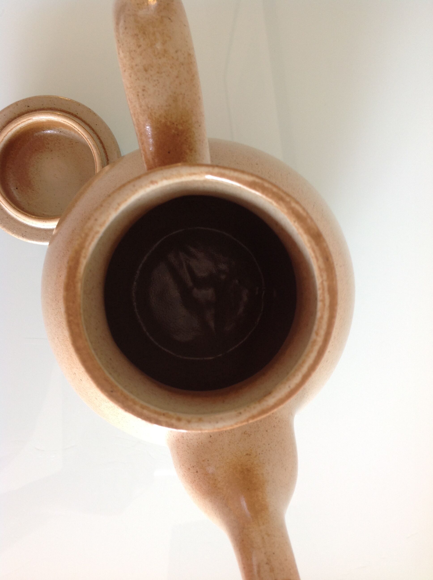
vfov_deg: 52.7
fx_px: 585
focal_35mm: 35
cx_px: 216
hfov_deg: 40.6
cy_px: 290
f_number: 2.4
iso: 50
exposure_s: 1/17
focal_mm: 4.28
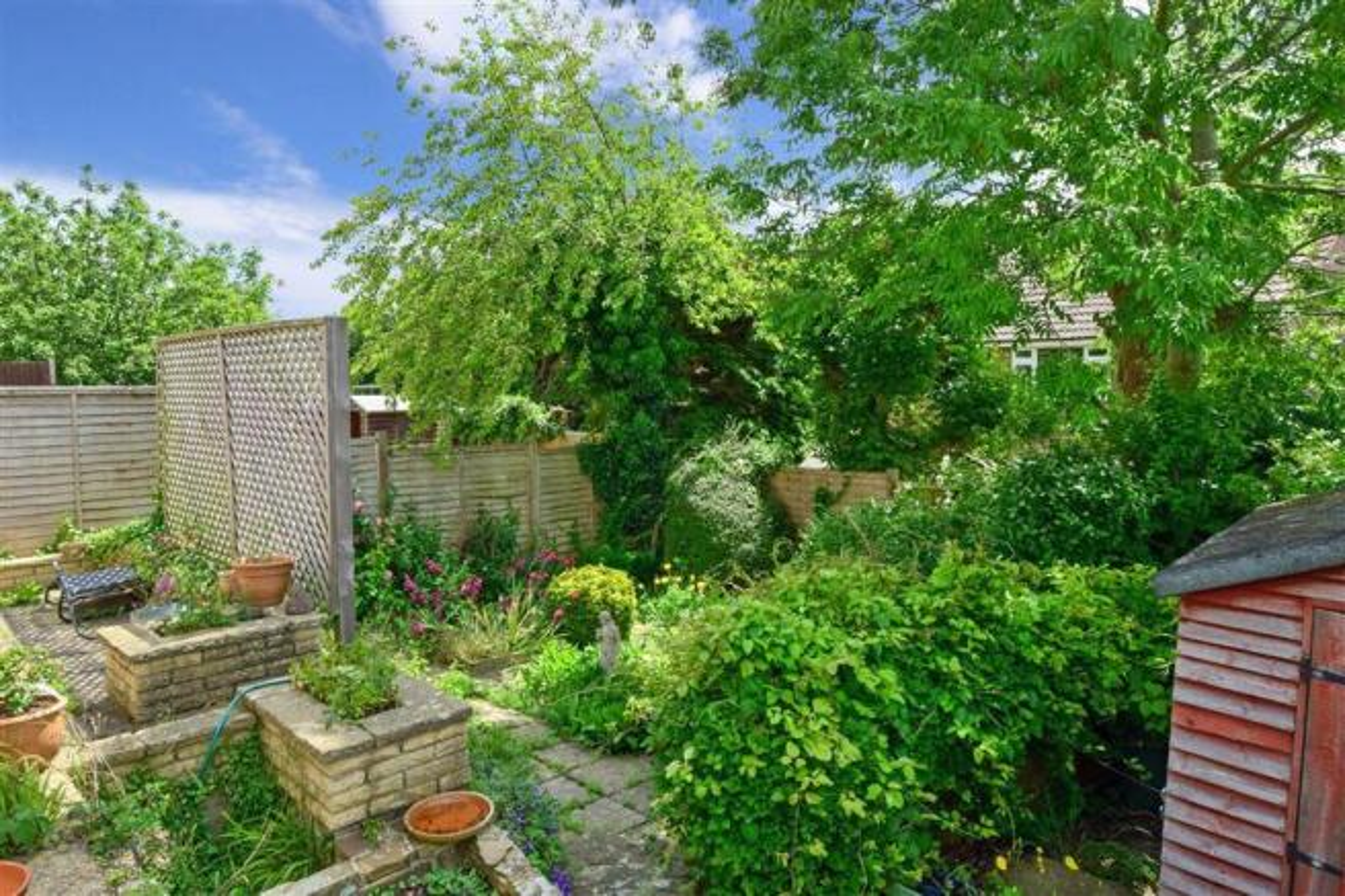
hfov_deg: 77.3
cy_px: 448
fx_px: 840
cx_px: 672
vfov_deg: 56.1
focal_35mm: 22
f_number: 22
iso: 400
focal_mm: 15
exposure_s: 1/125
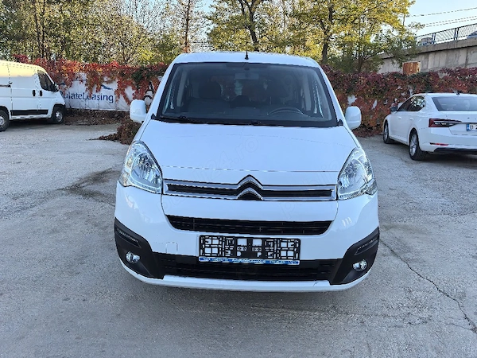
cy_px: 179
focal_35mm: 27
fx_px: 372
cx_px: 238
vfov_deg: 51.4
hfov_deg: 65.3
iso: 125
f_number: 2
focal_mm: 6.98
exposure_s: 1/2500
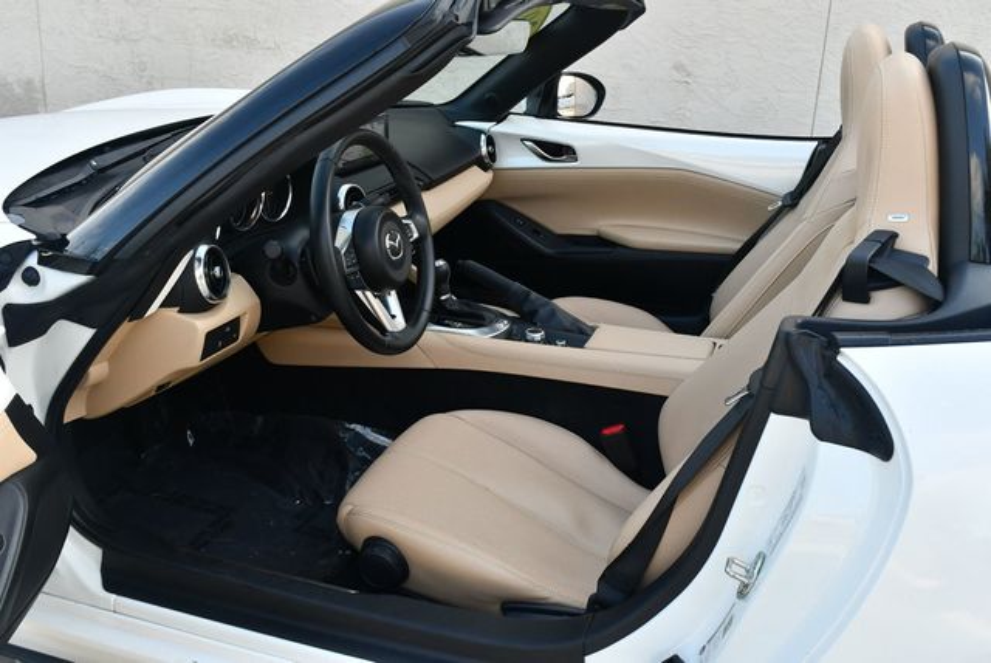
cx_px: 496
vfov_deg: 36.9
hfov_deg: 53.1
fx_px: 992
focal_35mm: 36
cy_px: 332
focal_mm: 18
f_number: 5.6
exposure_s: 1/250
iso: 320
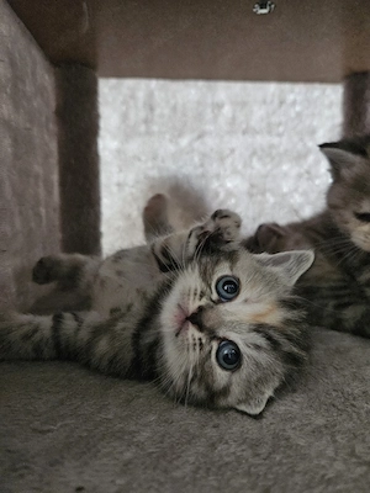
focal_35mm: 23
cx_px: 185
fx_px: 328
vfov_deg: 73.9
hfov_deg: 58.9
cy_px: 246
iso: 800
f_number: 1.8
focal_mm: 5.4
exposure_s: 1/25.1
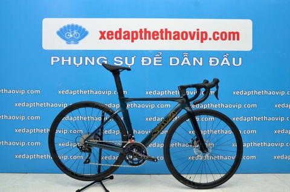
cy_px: 96
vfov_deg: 47.7
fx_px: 217
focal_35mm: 27
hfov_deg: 67.5
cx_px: 145
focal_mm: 18
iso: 1000
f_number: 7.1
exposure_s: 1/250
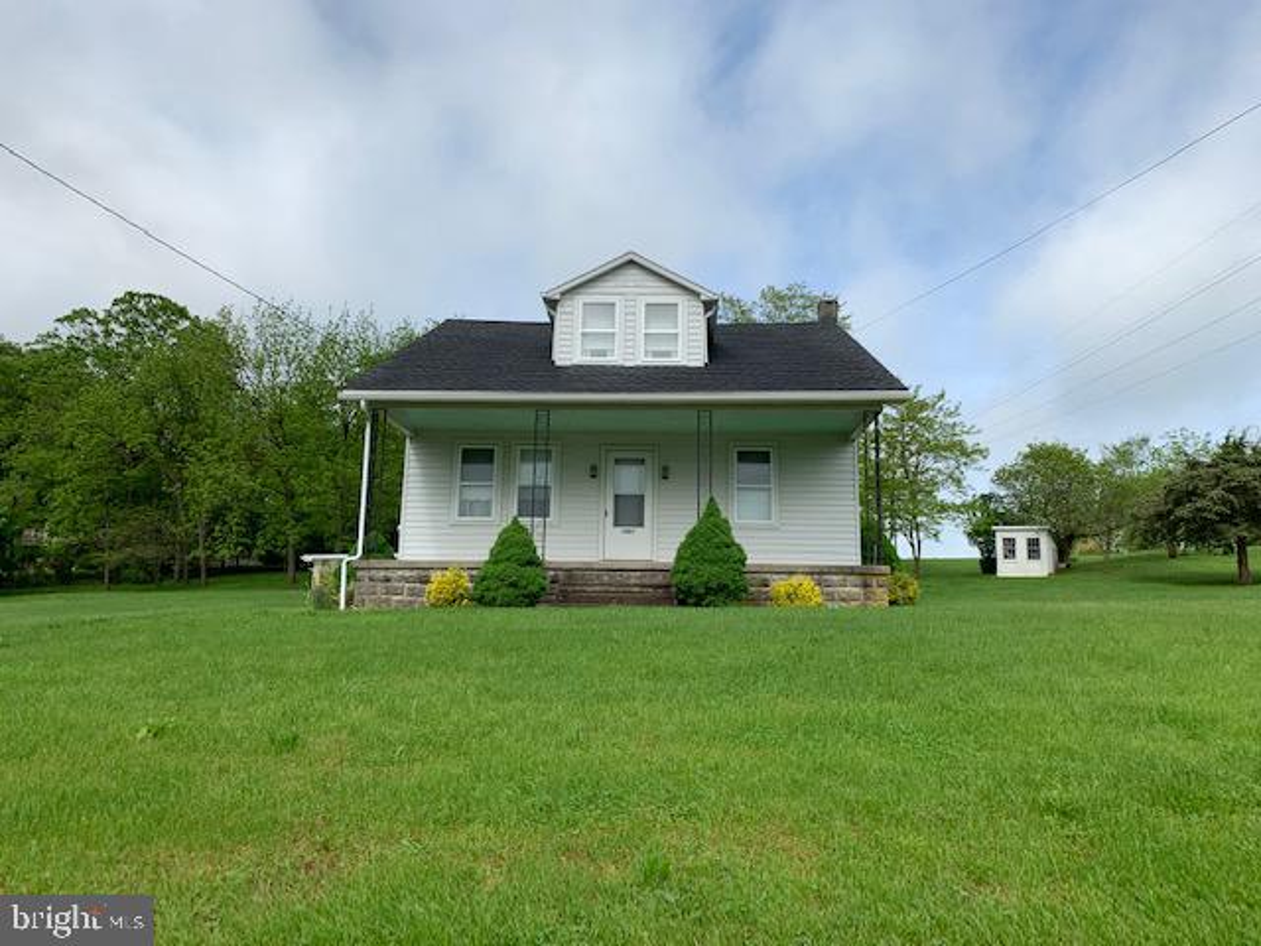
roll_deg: -3.3
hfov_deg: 67.3
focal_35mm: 26
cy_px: 473
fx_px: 947
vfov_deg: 53.1
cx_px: 630
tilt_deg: +10.1
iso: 25
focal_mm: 4.25
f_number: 1.8
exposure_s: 1/2208
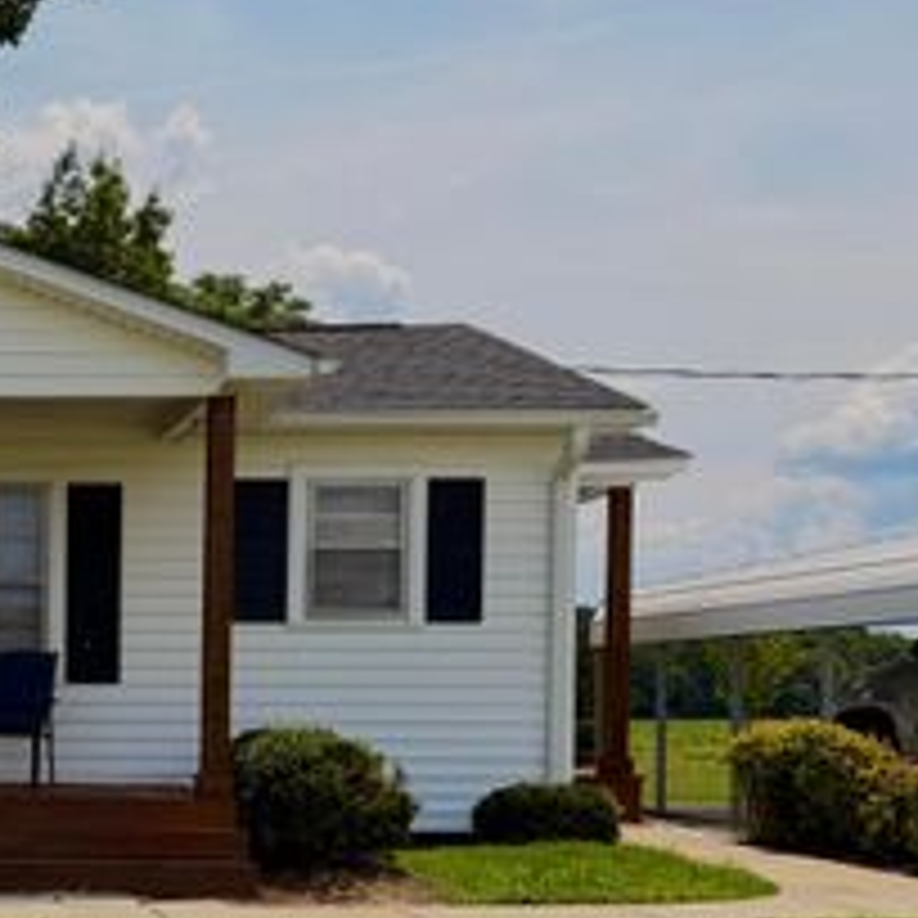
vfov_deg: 32.4
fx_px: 1560
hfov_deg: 28.4
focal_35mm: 52
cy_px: 641
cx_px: -189
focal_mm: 6.76
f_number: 1.78
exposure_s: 1/5714
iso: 80
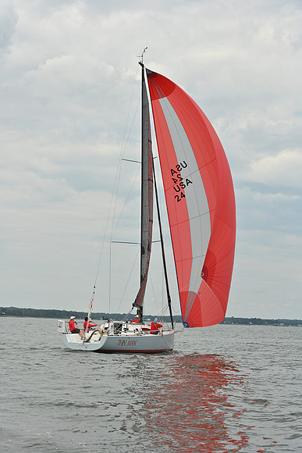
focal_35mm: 80
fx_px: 1006
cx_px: 151
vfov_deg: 25.4
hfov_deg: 17.1
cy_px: 226
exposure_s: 1/1250
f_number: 8
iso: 320
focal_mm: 80
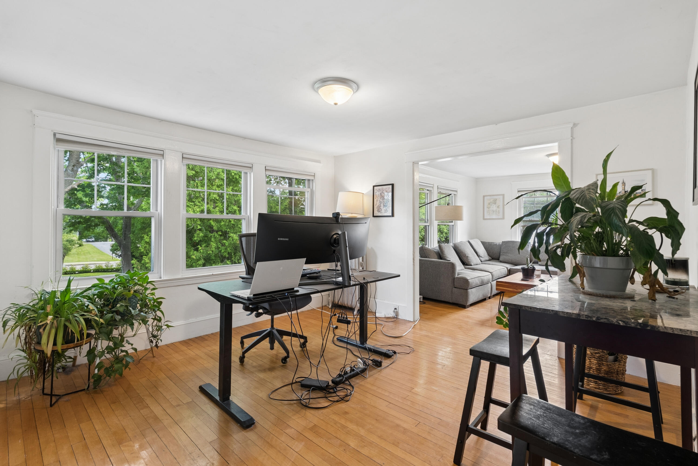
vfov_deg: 70.5
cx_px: 349
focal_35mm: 17
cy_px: 233
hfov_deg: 93.3
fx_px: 330
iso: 320
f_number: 7.1
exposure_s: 1/5
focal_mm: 17
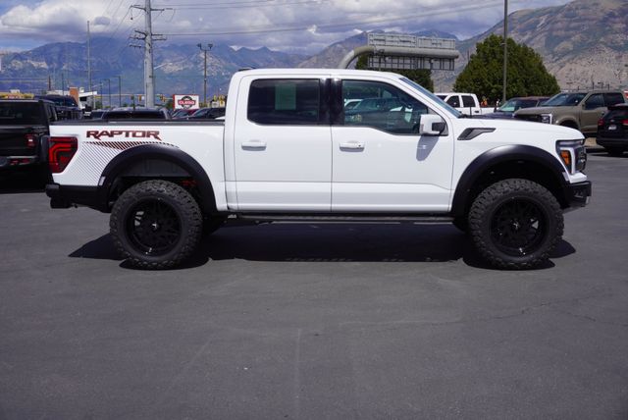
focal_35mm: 42
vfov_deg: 32.0
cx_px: 314
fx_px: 733
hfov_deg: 46.4
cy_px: 210
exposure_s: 1/320
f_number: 11
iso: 100
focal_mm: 28
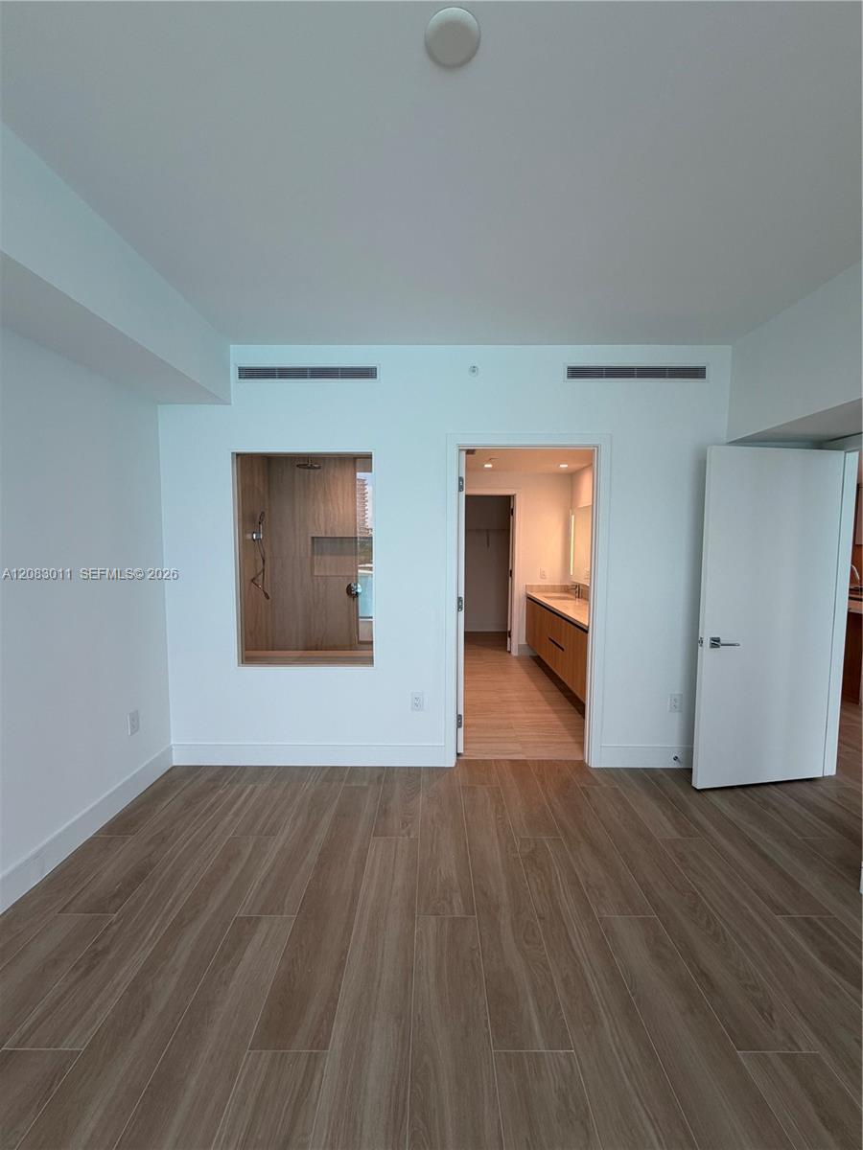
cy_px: 575
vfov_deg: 102.1
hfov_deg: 85.7
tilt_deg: -4.1
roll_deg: +0.2
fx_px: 465
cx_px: 432
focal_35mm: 14
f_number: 2.2
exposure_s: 1/121
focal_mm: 2.22
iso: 50
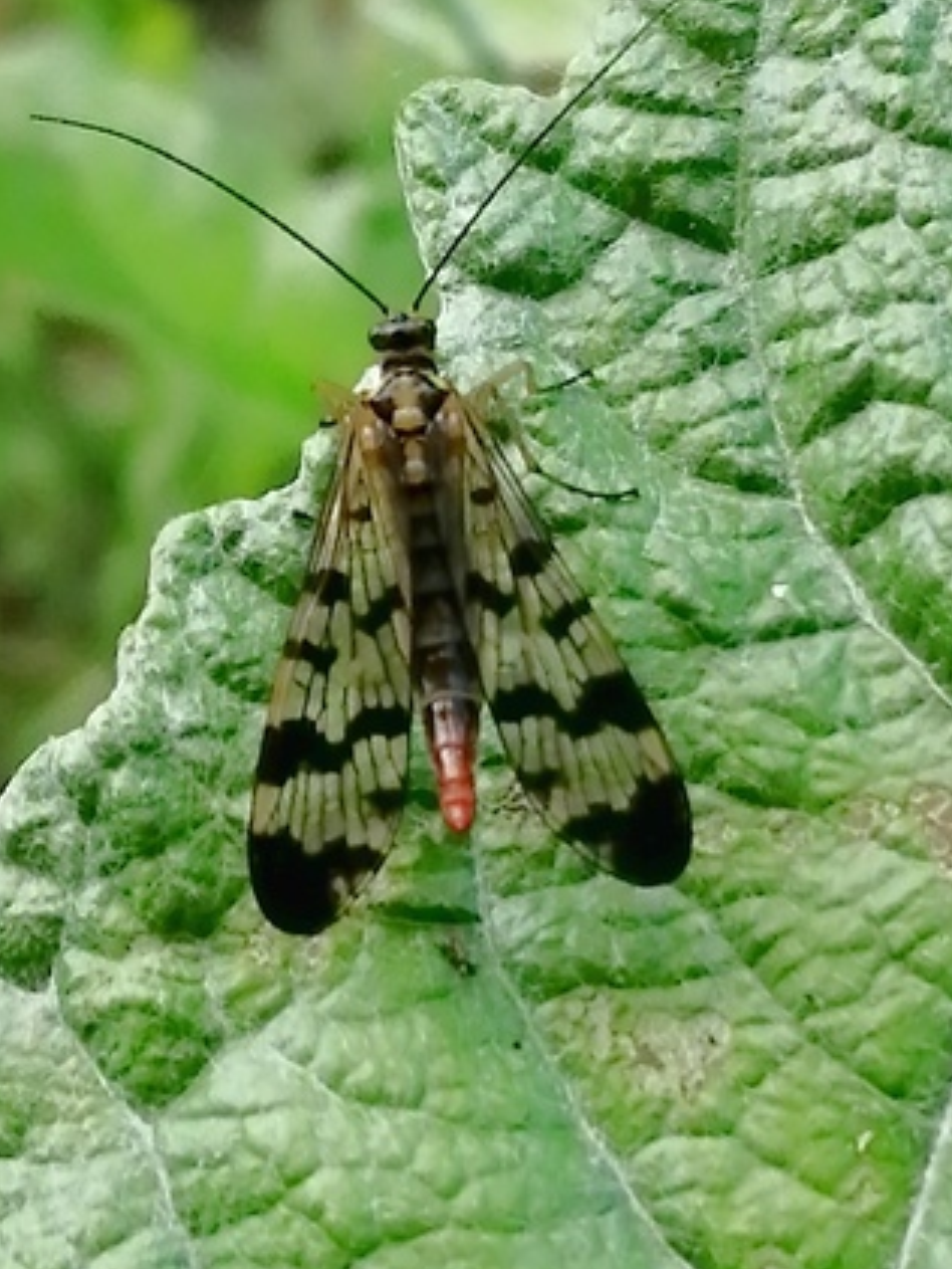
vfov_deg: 12.5
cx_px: 398
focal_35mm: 158
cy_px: 374
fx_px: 5791
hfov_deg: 9.4
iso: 64
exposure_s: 1/180
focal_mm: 3.46
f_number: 1.8
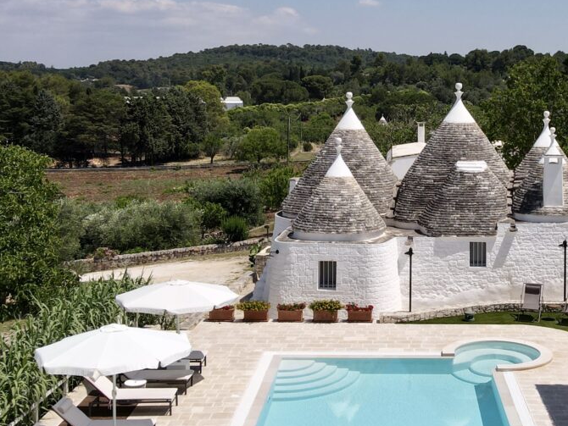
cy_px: 132
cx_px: 420
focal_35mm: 55
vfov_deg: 26.4
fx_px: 903
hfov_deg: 34.3
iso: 100
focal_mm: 4.5
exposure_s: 1/1250
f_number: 2.8
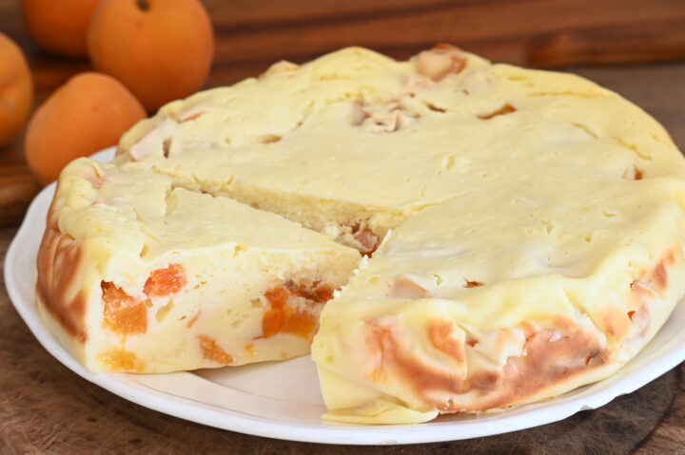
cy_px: 228
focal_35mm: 136
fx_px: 2586
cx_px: 342
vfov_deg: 10.1
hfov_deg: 15.1
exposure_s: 1/15
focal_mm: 91
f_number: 9
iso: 200
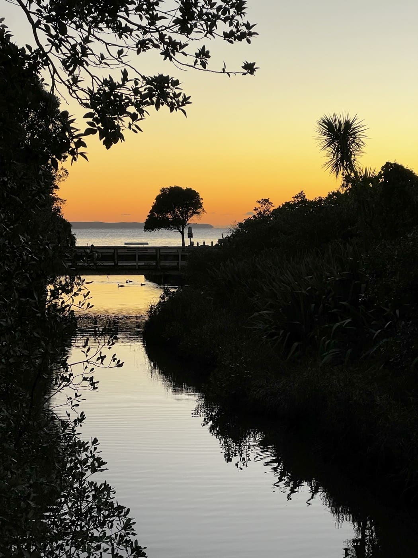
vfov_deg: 25.3
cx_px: 209
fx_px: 1240
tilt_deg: -0.9
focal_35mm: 77
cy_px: 279
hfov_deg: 19.1
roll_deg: -0.3
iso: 40
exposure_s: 1/99
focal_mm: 9
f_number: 2.8
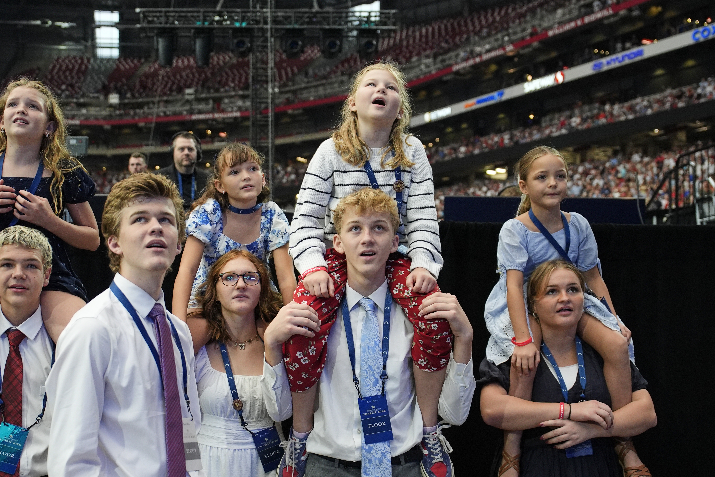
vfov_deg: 31.0
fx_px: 854
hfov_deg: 45.2
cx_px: 292
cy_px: 314
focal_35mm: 43
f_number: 2.8
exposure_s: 1/800
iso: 2000
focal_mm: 32
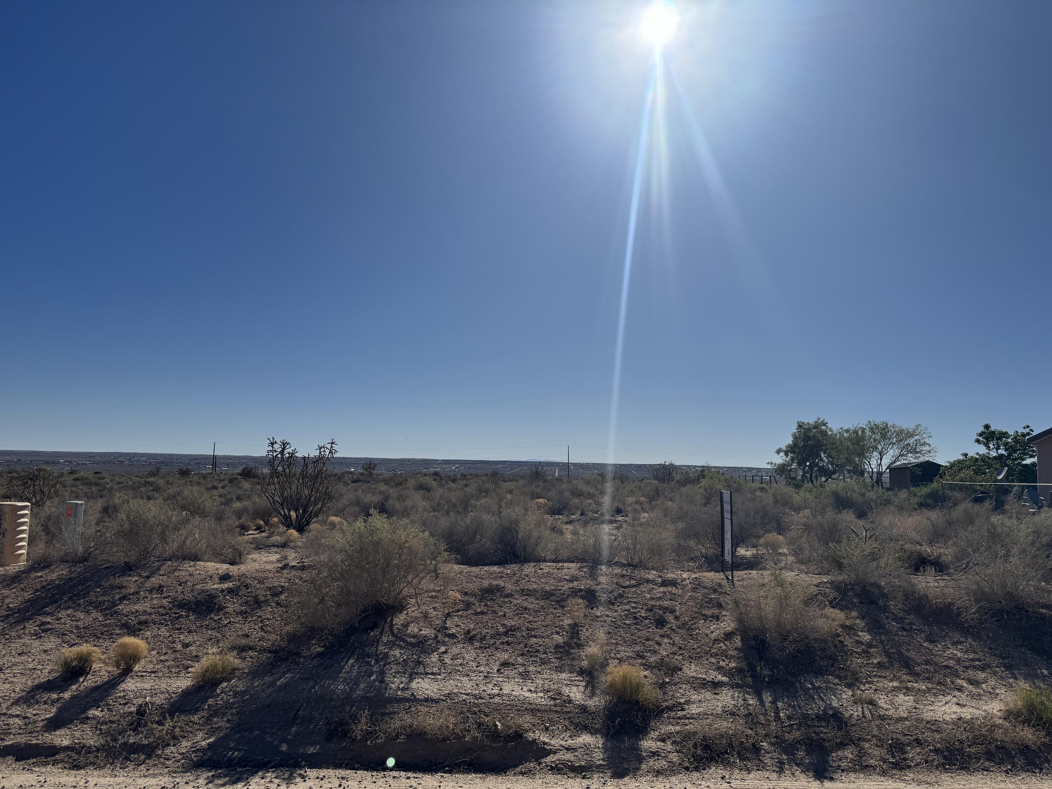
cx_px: 526
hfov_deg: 71.6
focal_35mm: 24
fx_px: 729
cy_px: 394
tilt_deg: +5.5
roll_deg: -1.9
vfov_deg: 56.8
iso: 64
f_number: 1.78
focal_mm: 6.76
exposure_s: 1/12346
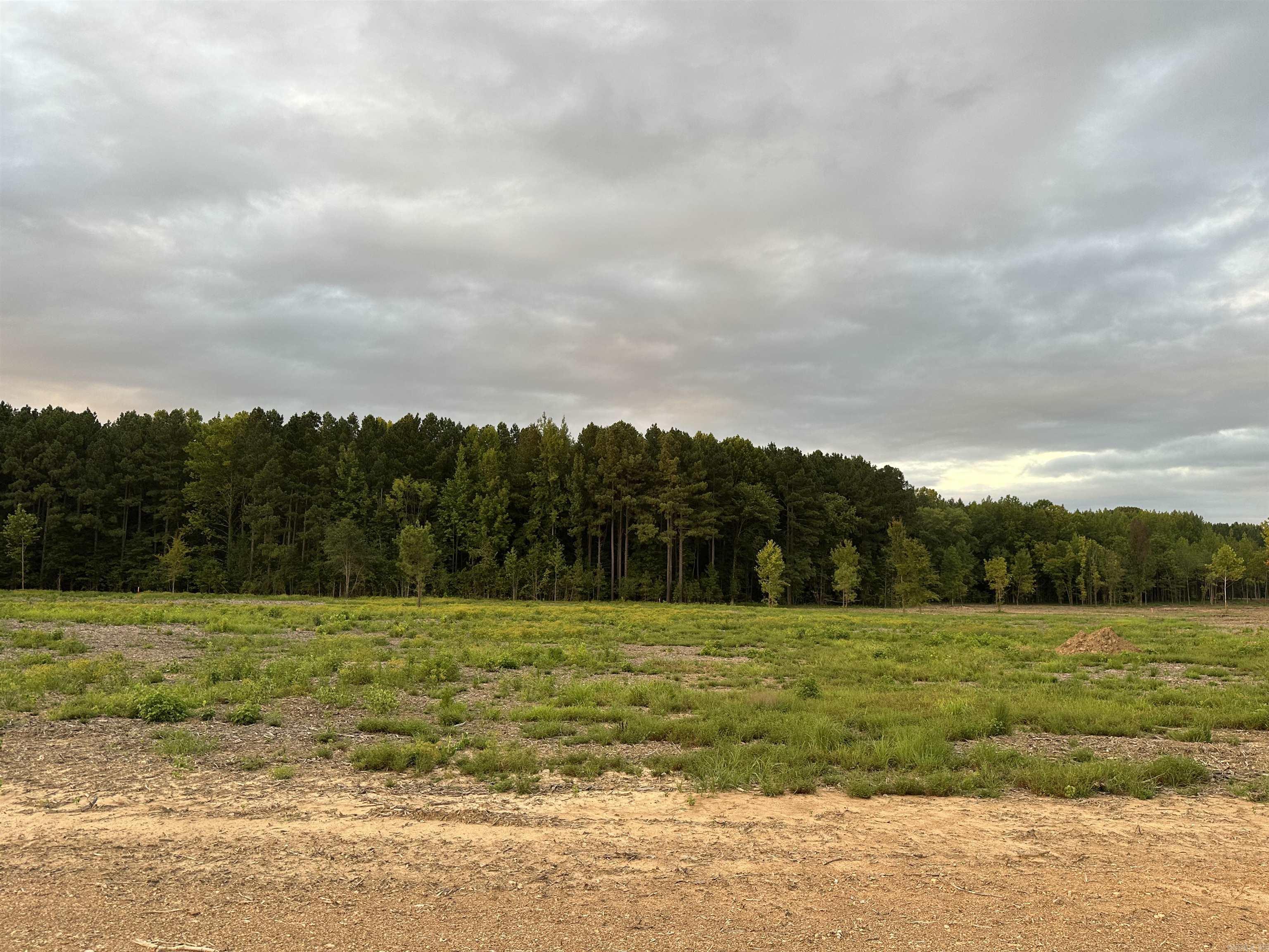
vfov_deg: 56.8
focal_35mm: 24
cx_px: 634
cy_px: 476
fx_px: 880
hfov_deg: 71.6
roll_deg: -1.0
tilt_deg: +7.8
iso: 64
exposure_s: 1/141
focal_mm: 6.86
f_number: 1.78
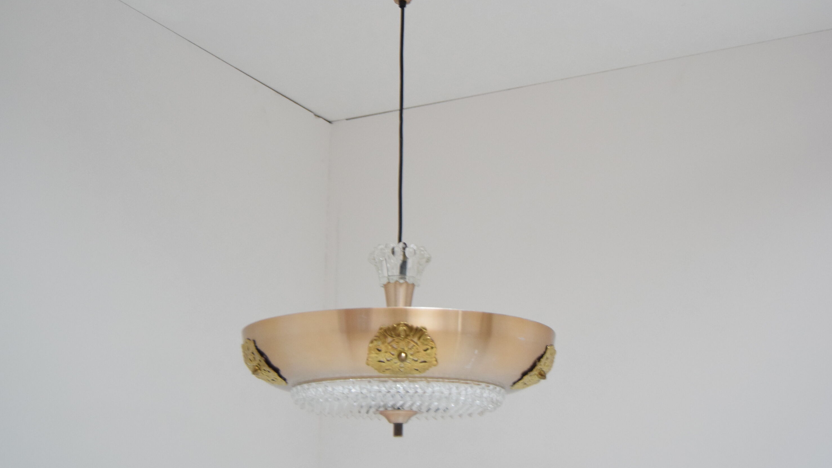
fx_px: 1125
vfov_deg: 23.5
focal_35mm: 51
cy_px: 199
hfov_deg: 40.6
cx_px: 417
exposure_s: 1/25
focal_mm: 32
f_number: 4.5
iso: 1600
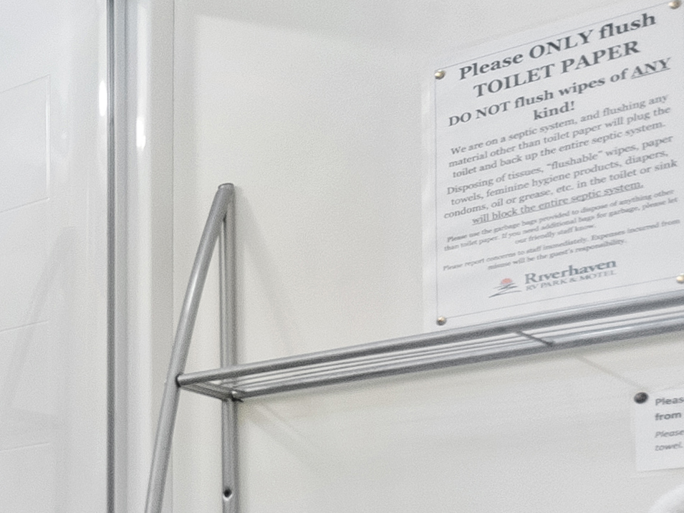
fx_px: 1406
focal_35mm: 71
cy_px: 816
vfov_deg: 18.0
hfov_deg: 18.9
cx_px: -629
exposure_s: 1/40
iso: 200
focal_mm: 11
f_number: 4
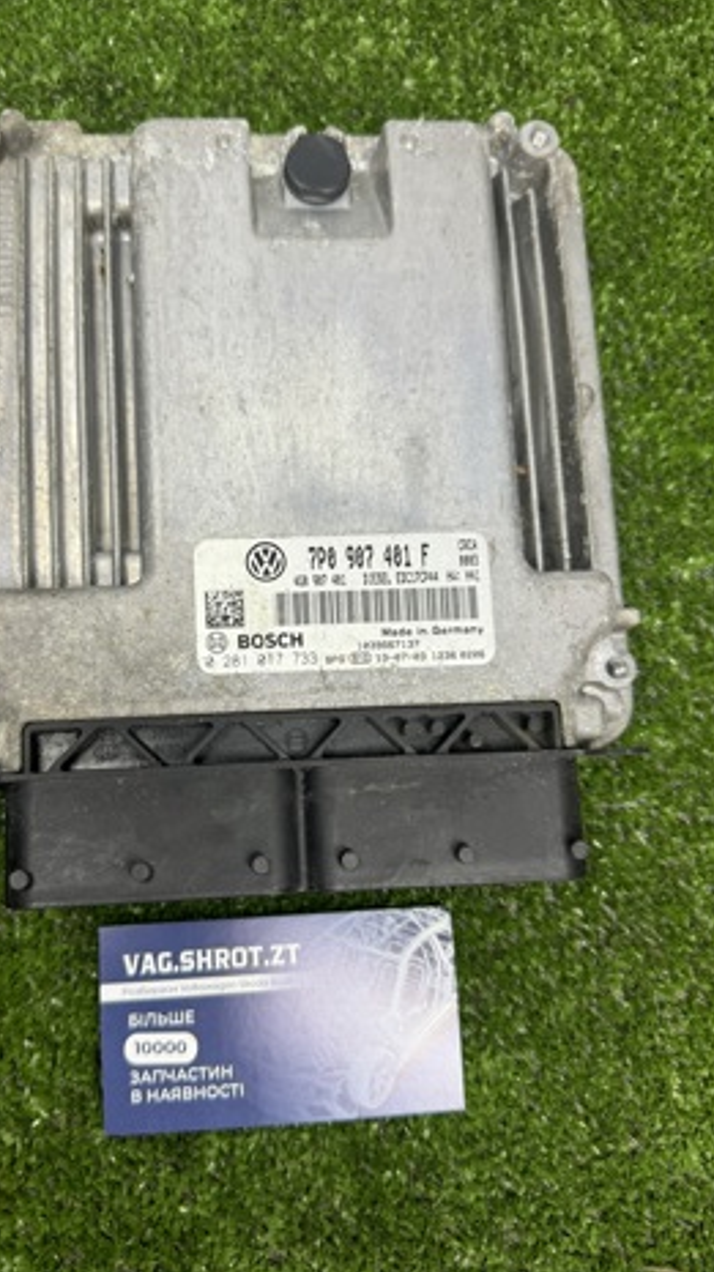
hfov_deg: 42.6
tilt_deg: -78.2
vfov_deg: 69.9
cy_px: 640
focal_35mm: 27
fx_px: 910
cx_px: 279
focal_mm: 6.76
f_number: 1.78
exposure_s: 1/100
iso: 64
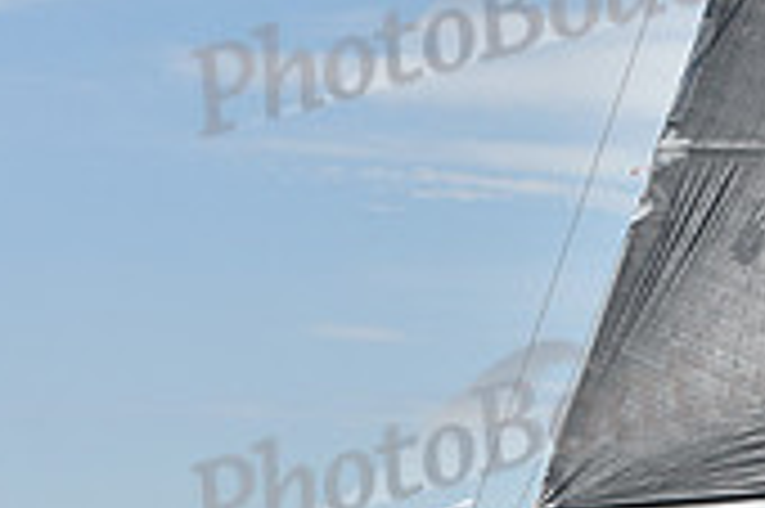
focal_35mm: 239
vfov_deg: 5.7
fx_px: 5074
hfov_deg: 8.5
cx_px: 1062
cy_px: 605
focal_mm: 70
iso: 250
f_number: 11
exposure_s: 1/800
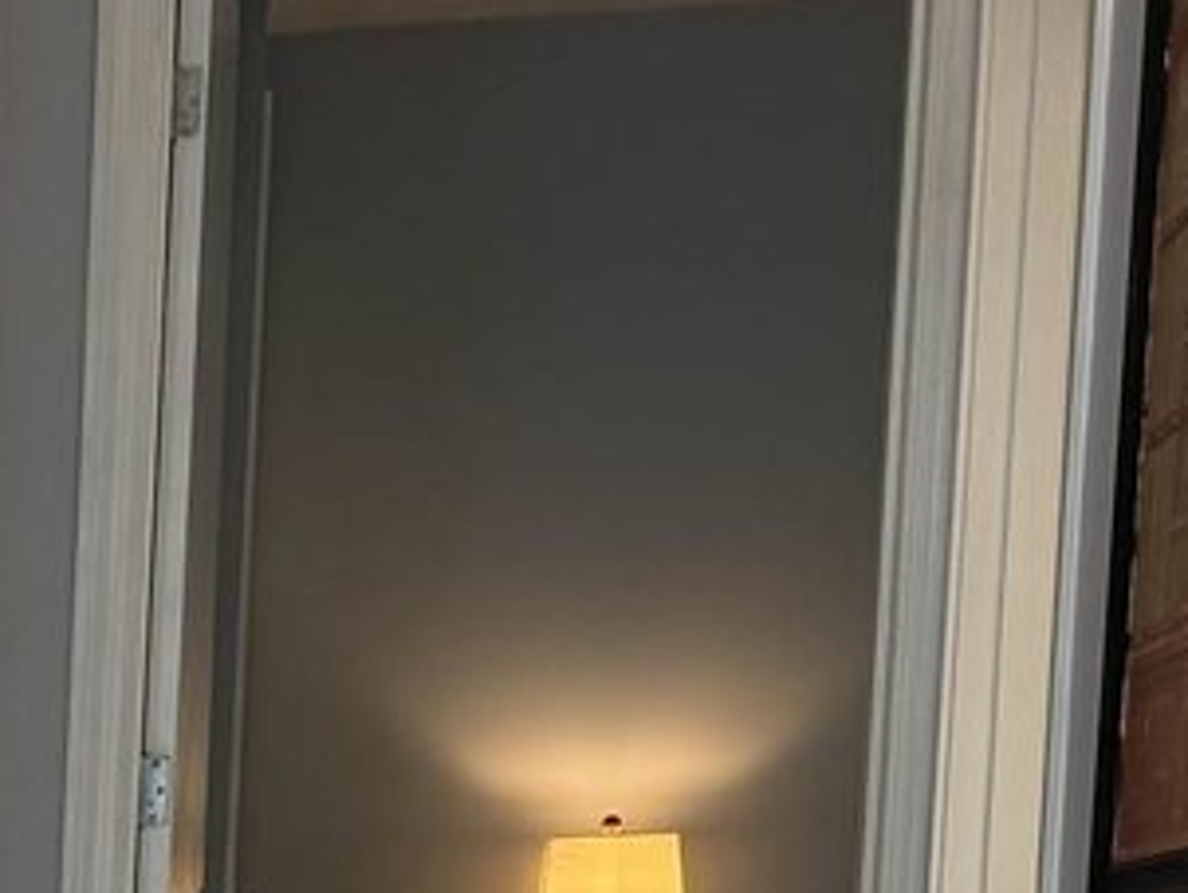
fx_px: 4362
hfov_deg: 13.8
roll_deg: -0.4
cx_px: -987
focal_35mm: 127
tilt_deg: -6.9
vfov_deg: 10.9
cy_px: 1633
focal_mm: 6.76
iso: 100
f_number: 1.78
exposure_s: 1/120
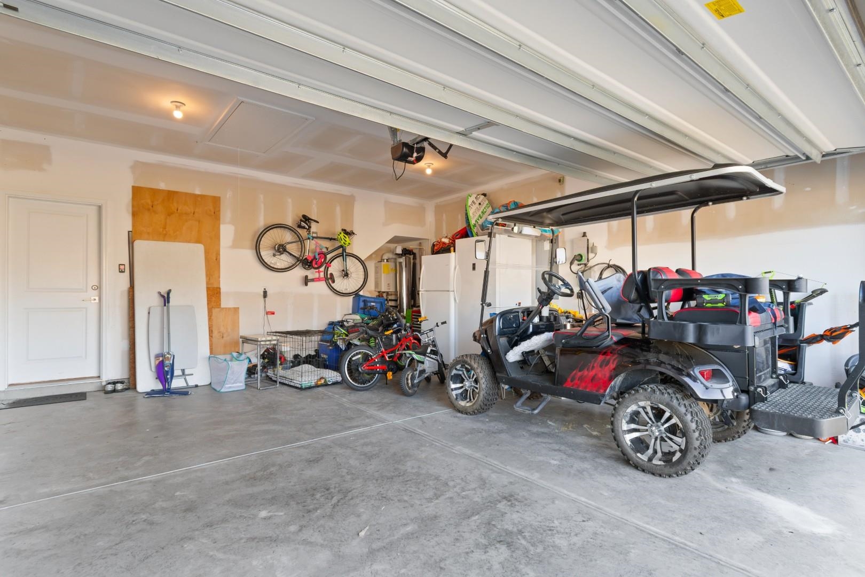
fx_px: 432
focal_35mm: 18
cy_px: 288
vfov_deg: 67.4
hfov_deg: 90.0
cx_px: 432
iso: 100
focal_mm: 12
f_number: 4.8
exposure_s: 1/8
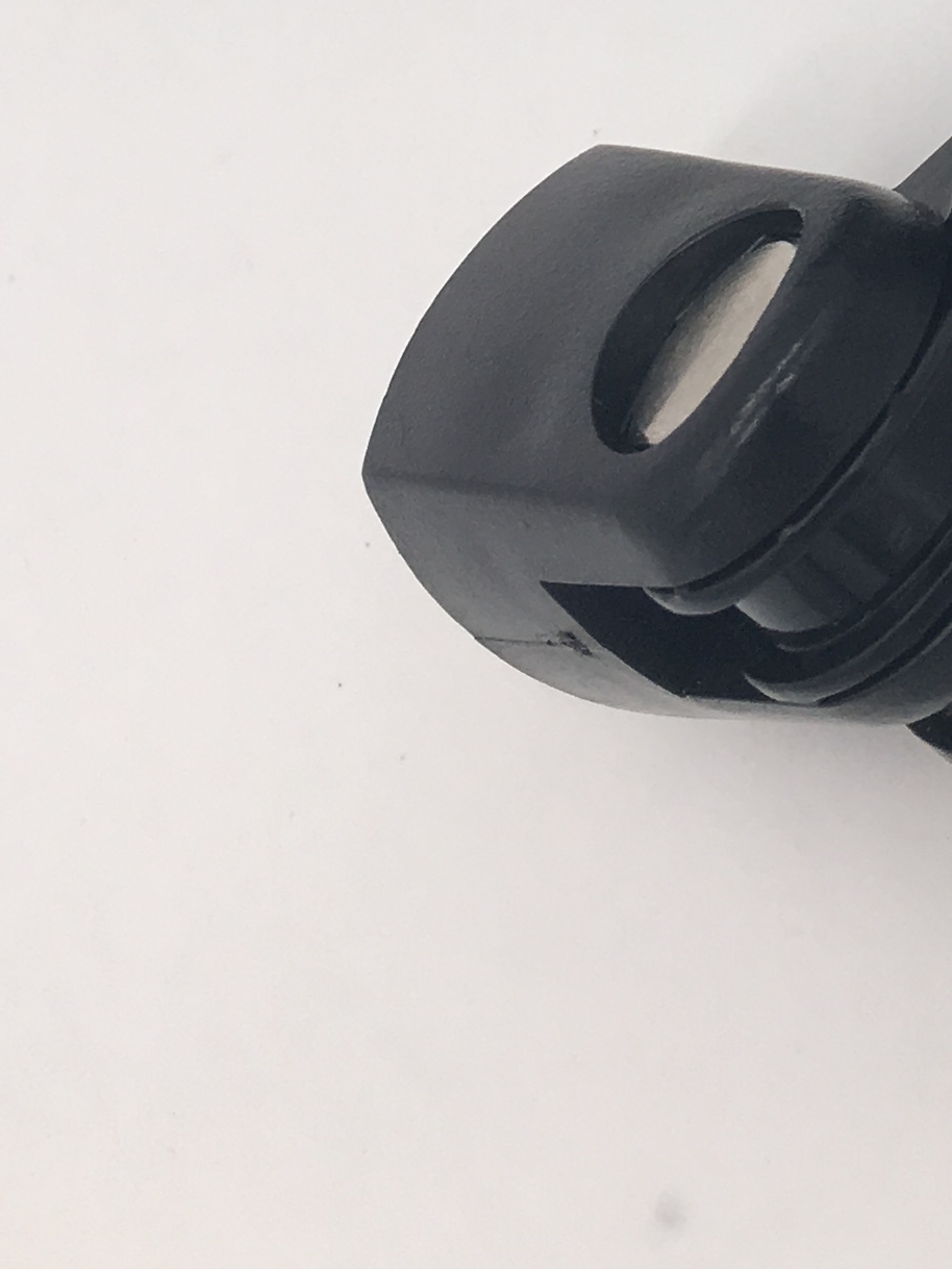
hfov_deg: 15.0
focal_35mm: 96
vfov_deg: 17.7
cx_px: 1095
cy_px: -794
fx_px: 3519
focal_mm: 4.15
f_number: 2.2
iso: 25
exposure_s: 1/635
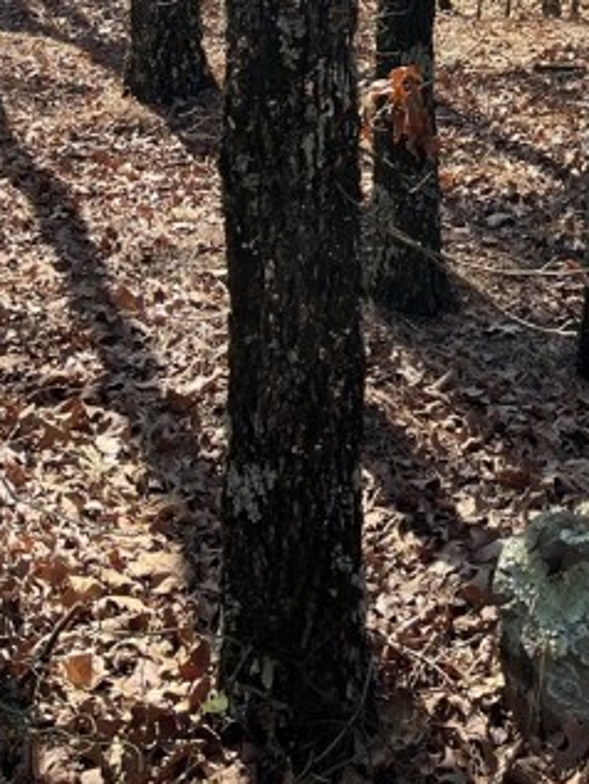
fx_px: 1428
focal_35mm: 63
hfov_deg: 22.9
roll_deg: +0.6
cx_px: 488
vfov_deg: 27.7
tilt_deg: -11.9
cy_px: -104
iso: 50
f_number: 1.6
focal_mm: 5.1
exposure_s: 1/951
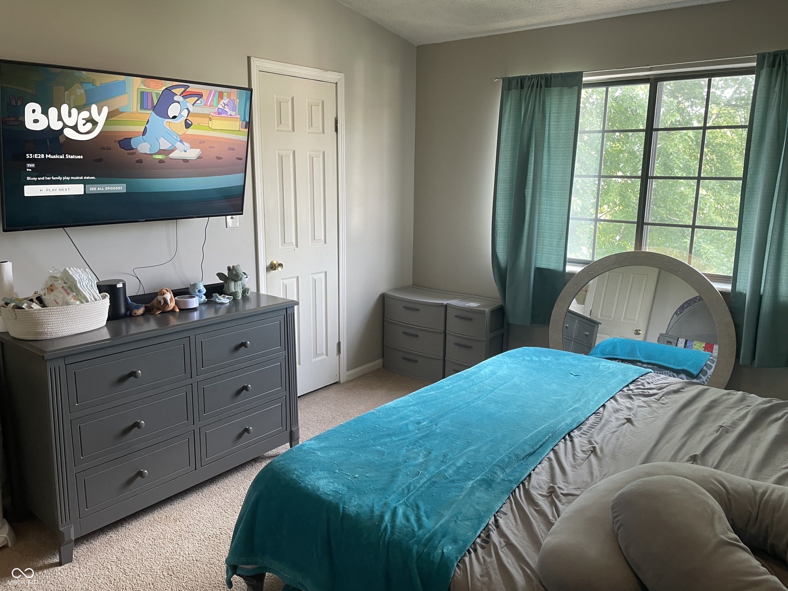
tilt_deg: -10.6
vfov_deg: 53.1
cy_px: 296
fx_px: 592
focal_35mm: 26
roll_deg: -0.4
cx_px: 394
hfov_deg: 67.3
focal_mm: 4.2
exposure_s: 1/60
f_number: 1.6
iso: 100
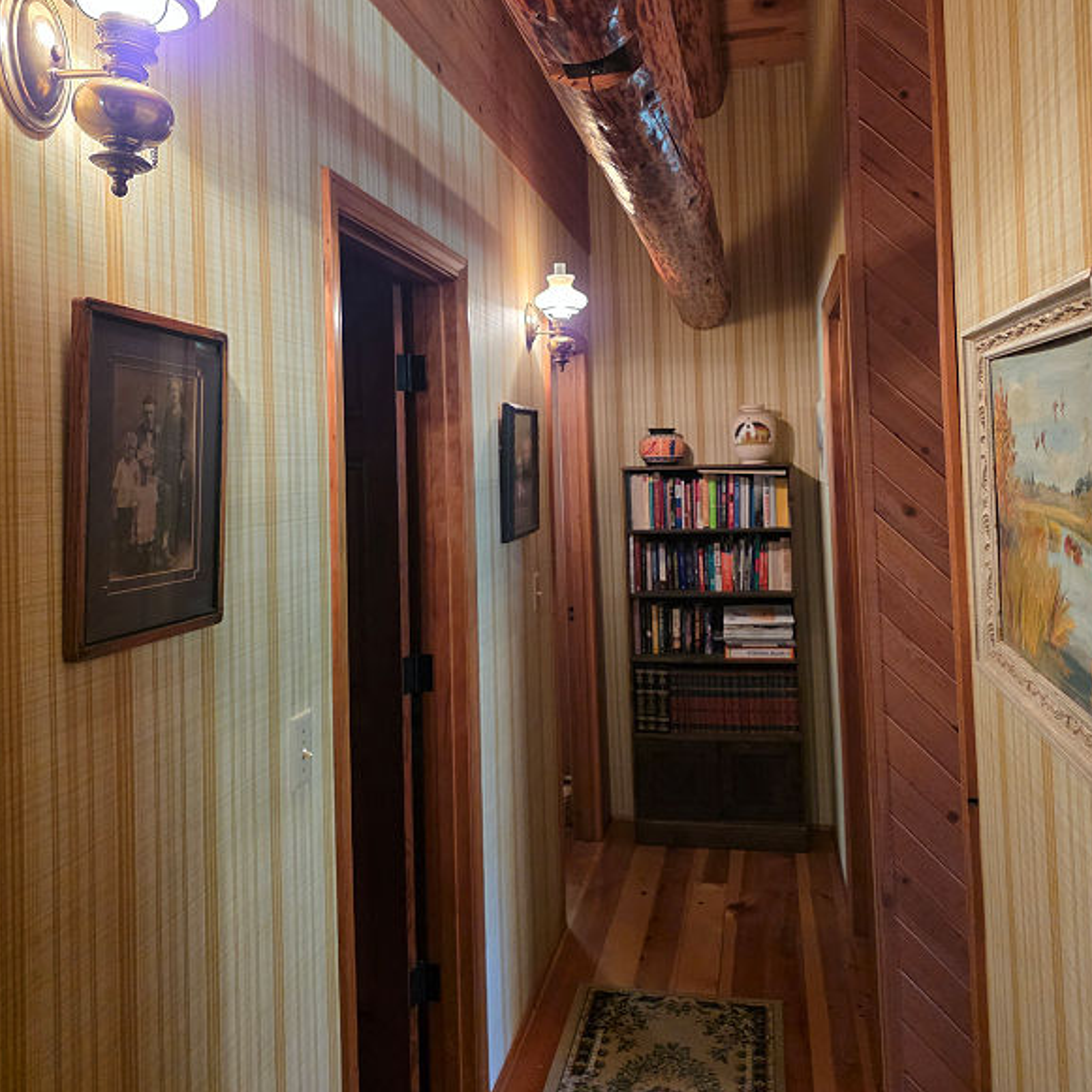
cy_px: 432
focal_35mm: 28
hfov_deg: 57.3
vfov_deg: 56.8
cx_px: 551
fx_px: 999
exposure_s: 1/120
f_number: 1.7
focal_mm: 6.3
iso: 1000
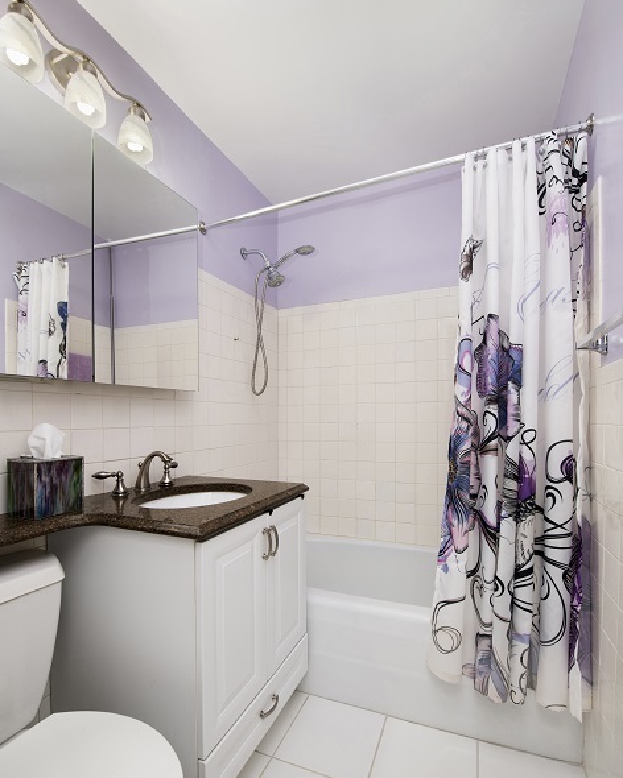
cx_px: 313
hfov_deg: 80.4
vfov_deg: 93.0
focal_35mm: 16
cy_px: 416
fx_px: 369
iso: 100
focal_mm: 14
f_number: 8
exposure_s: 1/15
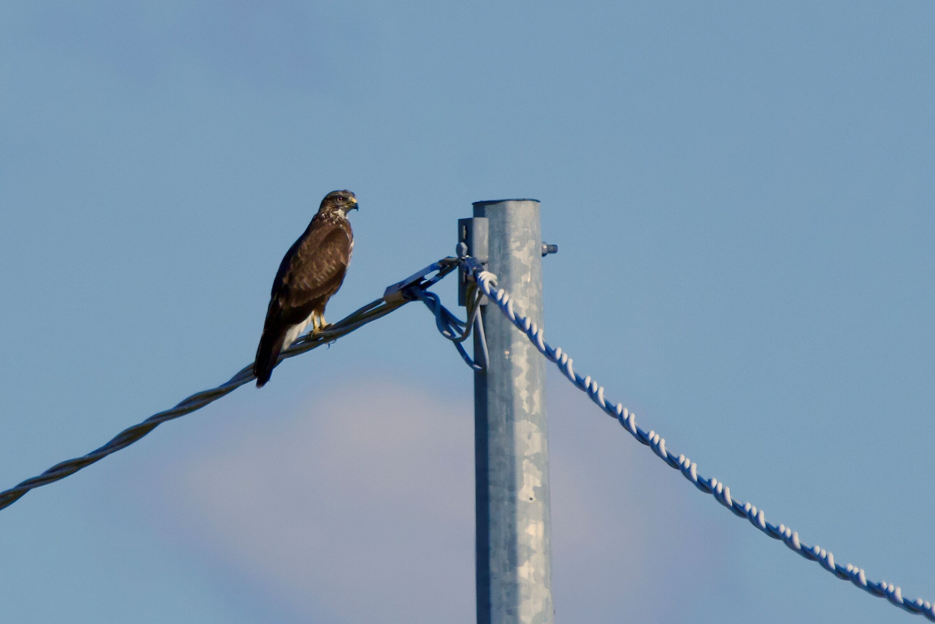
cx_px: 468
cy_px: 312
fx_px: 15582
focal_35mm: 600
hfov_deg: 3.4
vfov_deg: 2.3
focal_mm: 600
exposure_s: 1/1880
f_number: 8
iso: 160
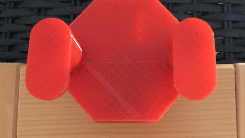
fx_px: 208
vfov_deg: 36.5
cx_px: 123
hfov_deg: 61.0
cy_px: 54
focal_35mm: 32
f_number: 2.2
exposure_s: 1/17
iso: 500
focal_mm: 4.15
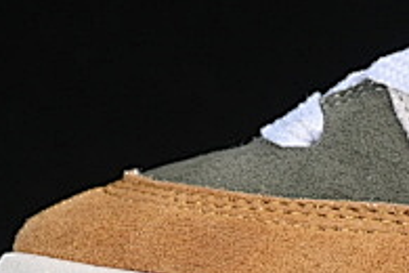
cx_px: 770
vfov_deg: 3.3
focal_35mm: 416
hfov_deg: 4.9
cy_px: 46
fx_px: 4726
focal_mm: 50
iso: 160
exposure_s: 1/80
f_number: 8
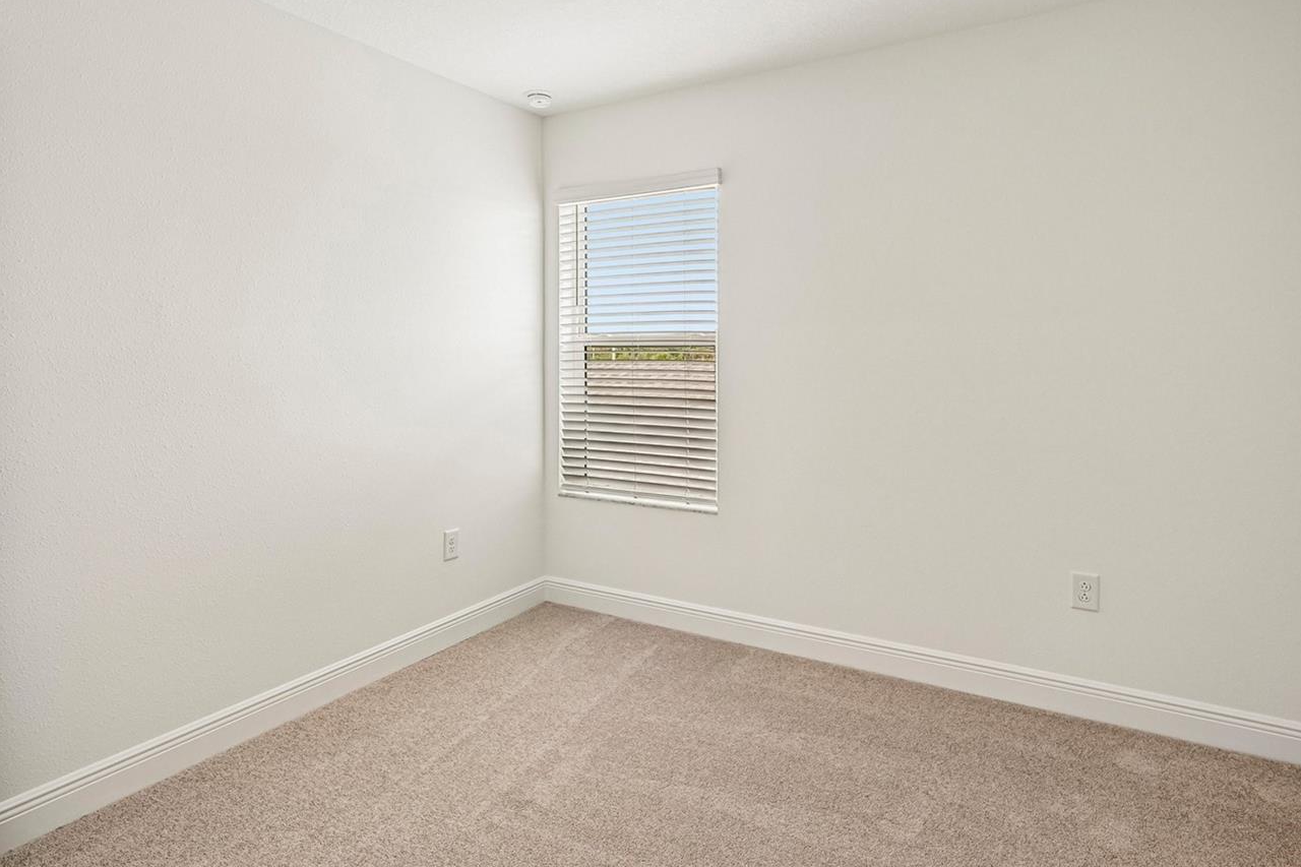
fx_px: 723
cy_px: 352
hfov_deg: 84.0
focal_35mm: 20
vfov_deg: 61.4
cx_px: 649
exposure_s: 1/25
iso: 400
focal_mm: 16
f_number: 8
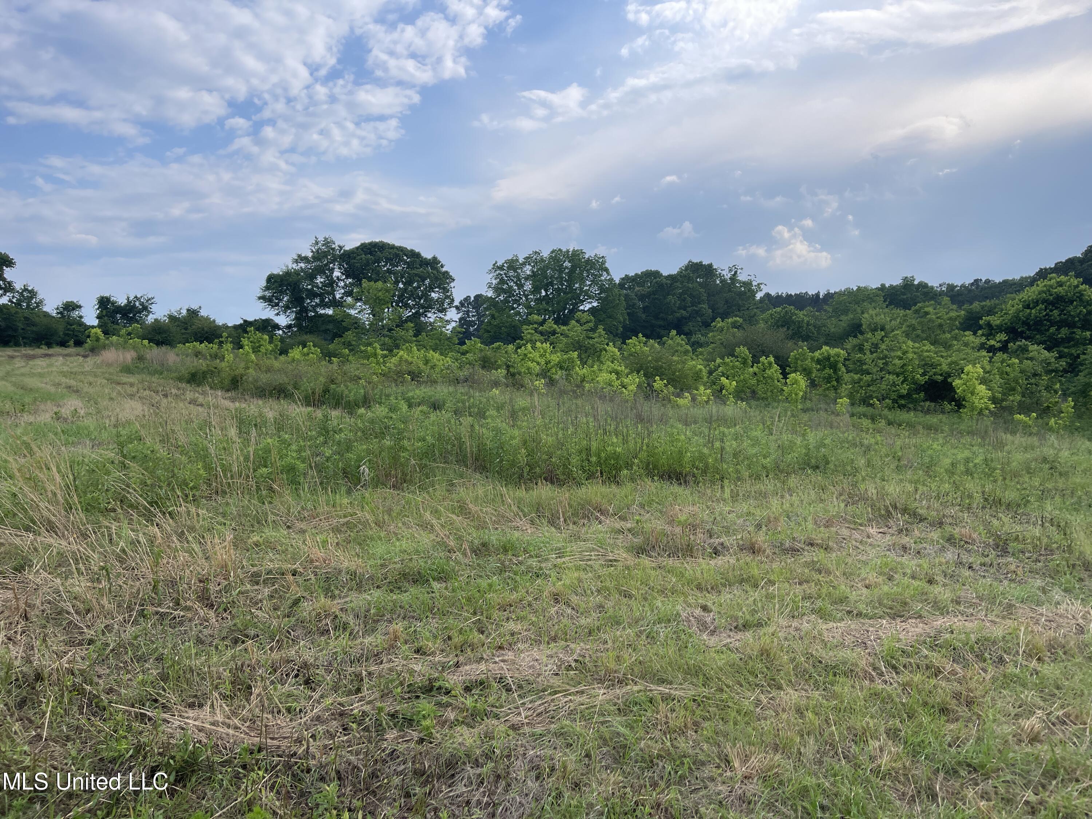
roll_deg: +2.6
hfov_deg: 67.3
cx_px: 546
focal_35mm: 26
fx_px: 820
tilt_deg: -3.6
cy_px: 410
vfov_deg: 53.1
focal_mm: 5.1
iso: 32
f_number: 1.6
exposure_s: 1/3165
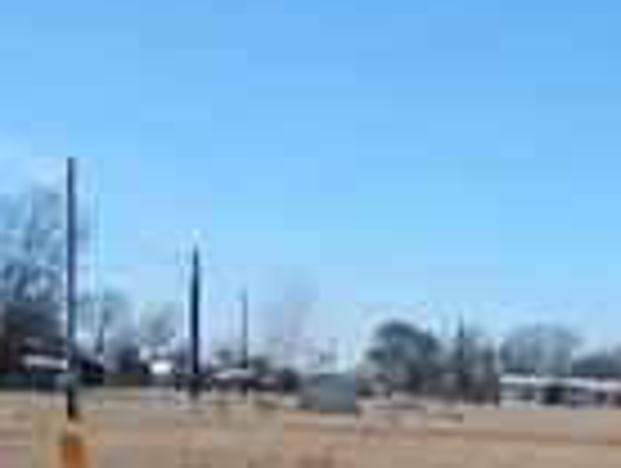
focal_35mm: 102
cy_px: 734
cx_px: 572
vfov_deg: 13.6
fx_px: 1833
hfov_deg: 18.9
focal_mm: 4
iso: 125
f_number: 6
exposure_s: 1/500
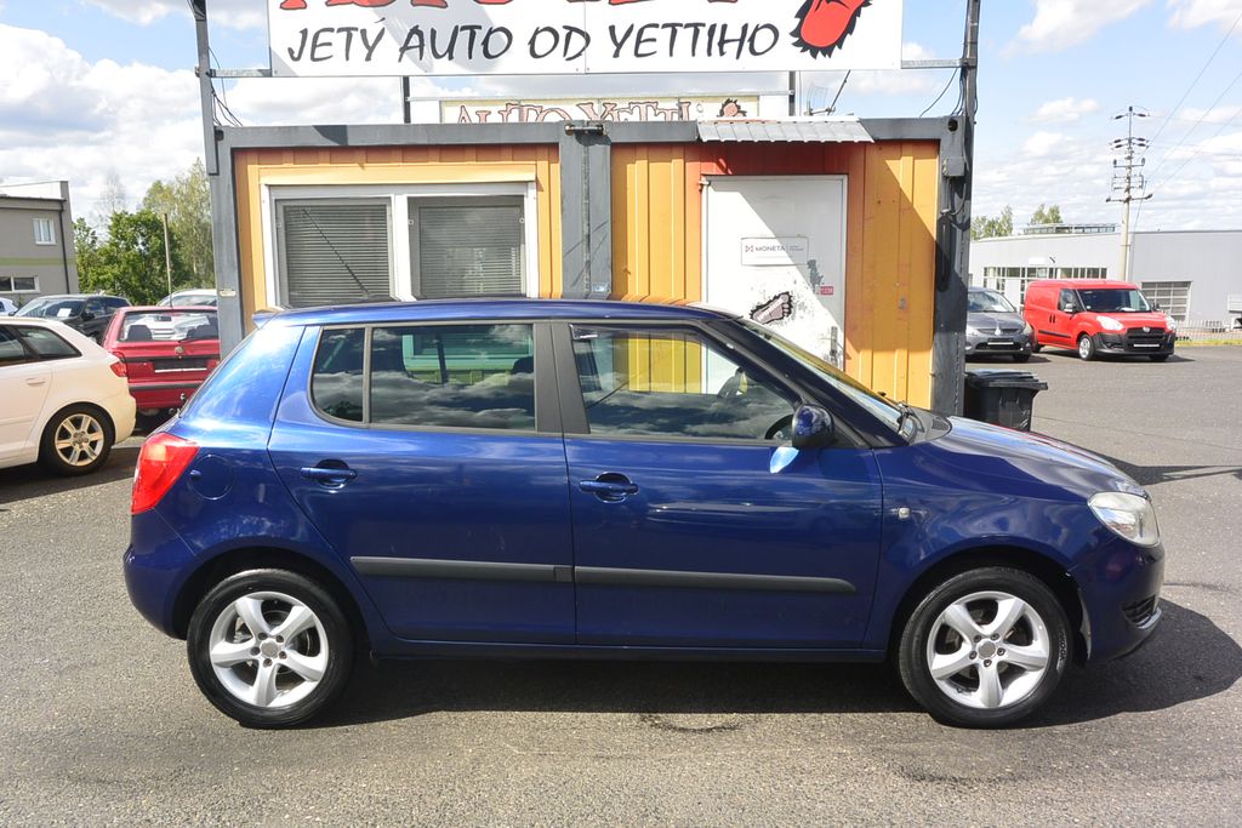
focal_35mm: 27
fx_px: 932
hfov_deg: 67.4
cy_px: 414
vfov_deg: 47.9
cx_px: 621
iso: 160
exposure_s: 1/250
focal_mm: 10
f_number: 8
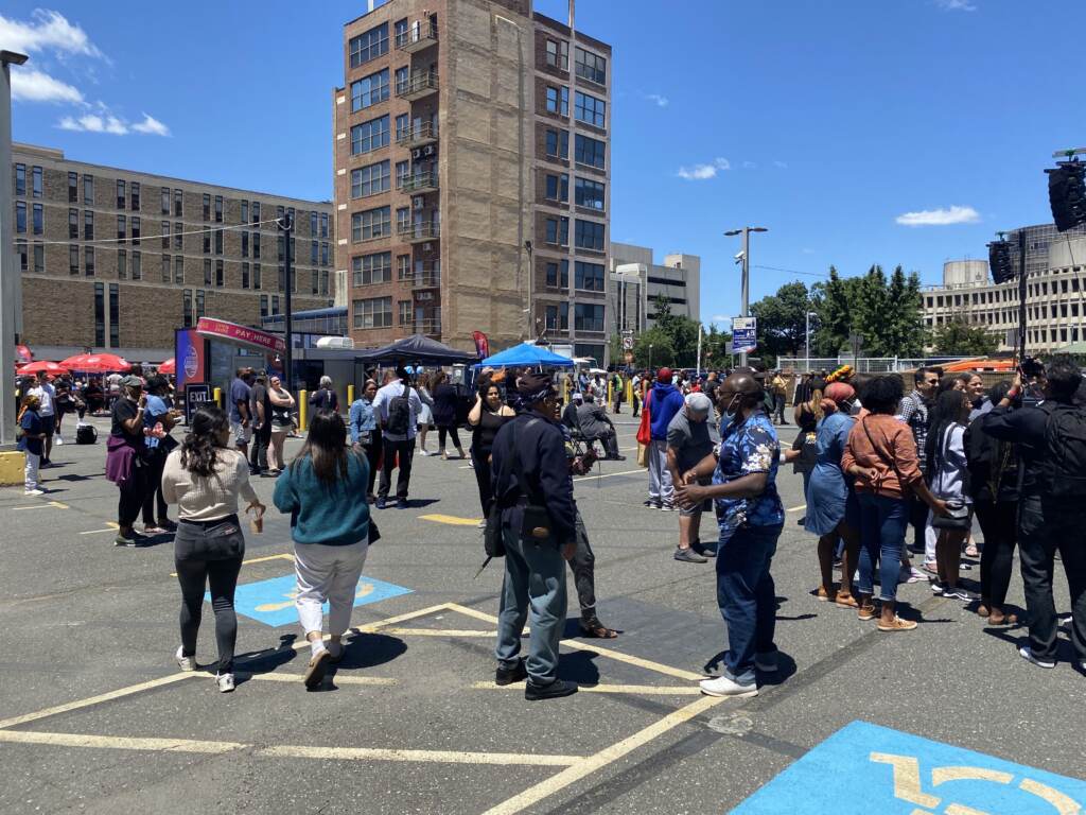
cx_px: 543
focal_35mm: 26
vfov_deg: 53.1
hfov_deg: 67.3
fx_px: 816
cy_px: 408
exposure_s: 1/2222
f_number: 1.8
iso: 32
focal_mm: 4.25
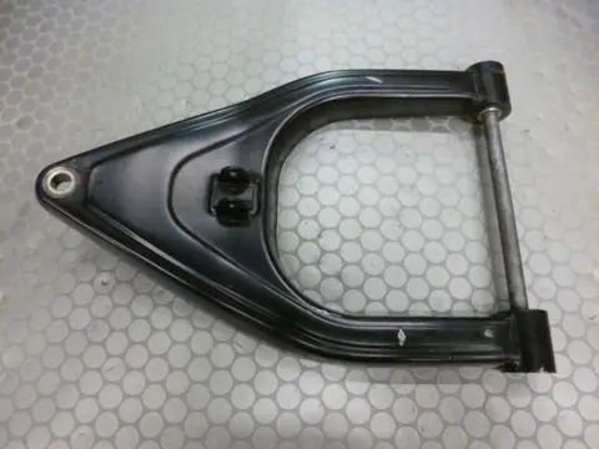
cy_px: 224
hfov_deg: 71.6
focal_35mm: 24
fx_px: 415
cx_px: 300
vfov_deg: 56.8
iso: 400
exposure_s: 1/40
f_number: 2.5
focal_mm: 4.3
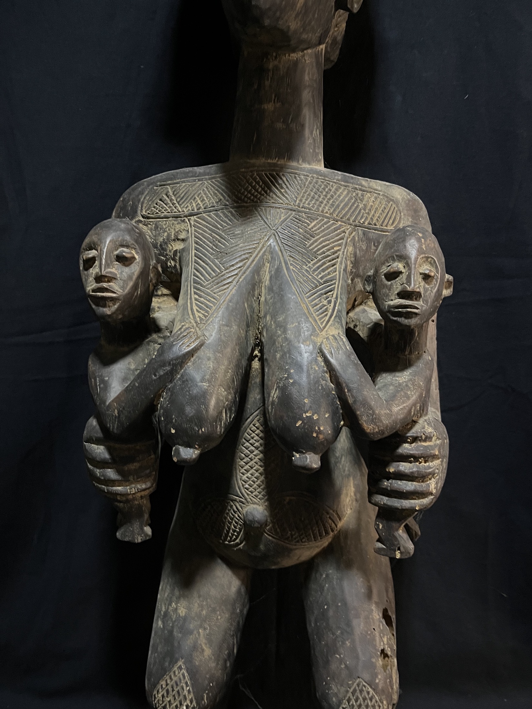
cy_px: 354
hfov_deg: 53.1
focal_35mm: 26
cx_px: 266
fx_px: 533
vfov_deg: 67.3
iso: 800
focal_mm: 5.1
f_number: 1.6
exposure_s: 1/30
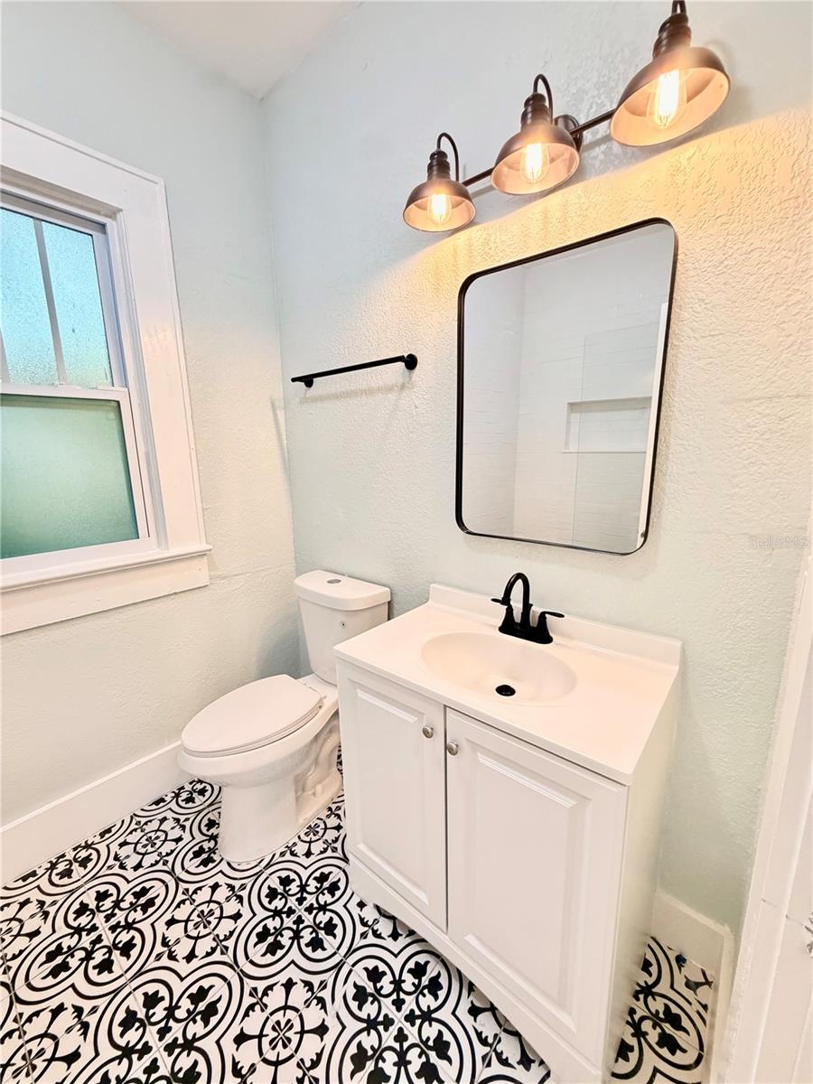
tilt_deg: -11.3
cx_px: 406
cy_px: 542
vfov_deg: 102.1
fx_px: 438
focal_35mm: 14
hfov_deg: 85.7
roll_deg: +0.3
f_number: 2.2
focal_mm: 2.22
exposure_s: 1/60
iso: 500
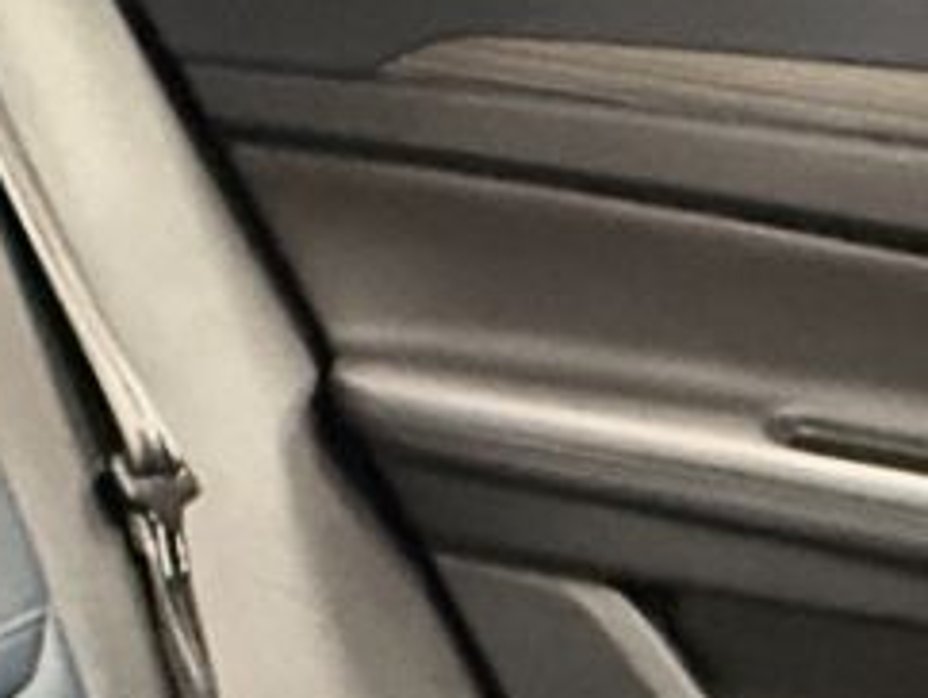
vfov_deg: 13.0
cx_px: -54
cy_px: 848
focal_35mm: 111
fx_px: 2979
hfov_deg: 17.2
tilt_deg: -17.8
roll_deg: -0.5
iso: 1250
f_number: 2.2
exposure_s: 1/30
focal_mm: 2.22
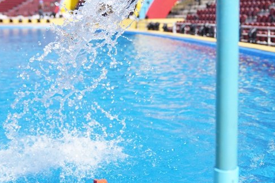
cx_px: 155
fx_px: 451
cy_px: 29
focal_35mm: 59
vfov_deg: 22.6
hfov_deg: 33.9
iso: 100
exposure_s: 1/1000
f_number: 2.8
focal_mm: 32
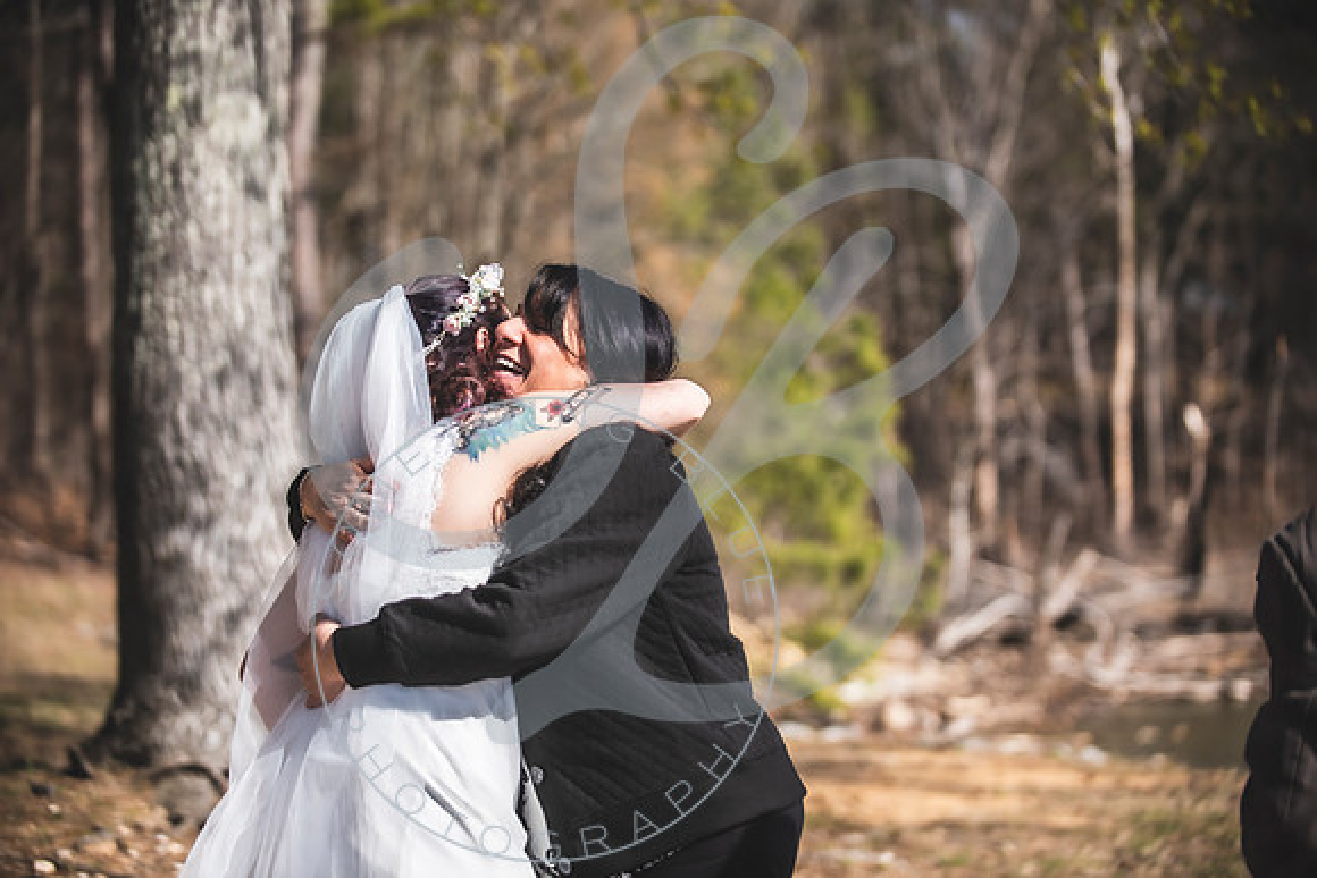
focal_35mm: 86
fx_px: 3147
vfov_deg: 15.9
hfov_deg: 23.6
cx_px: 658
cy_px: 439
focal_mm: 86
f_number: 2.8
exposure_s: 1/2500
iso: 100
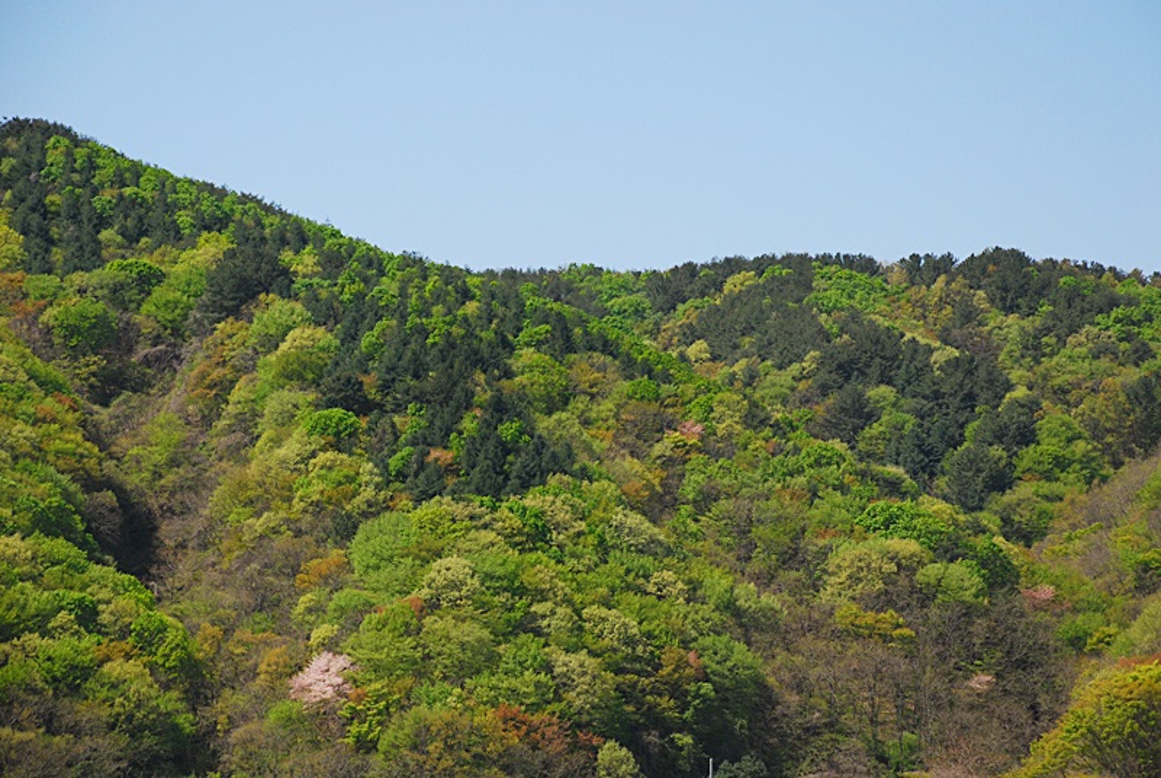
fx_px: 3876
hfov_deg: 17.0
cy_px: 389
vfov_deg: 11.5
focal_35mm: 120
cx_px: 580
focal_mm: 80
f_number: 6.3
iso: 400
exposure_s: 1/1250
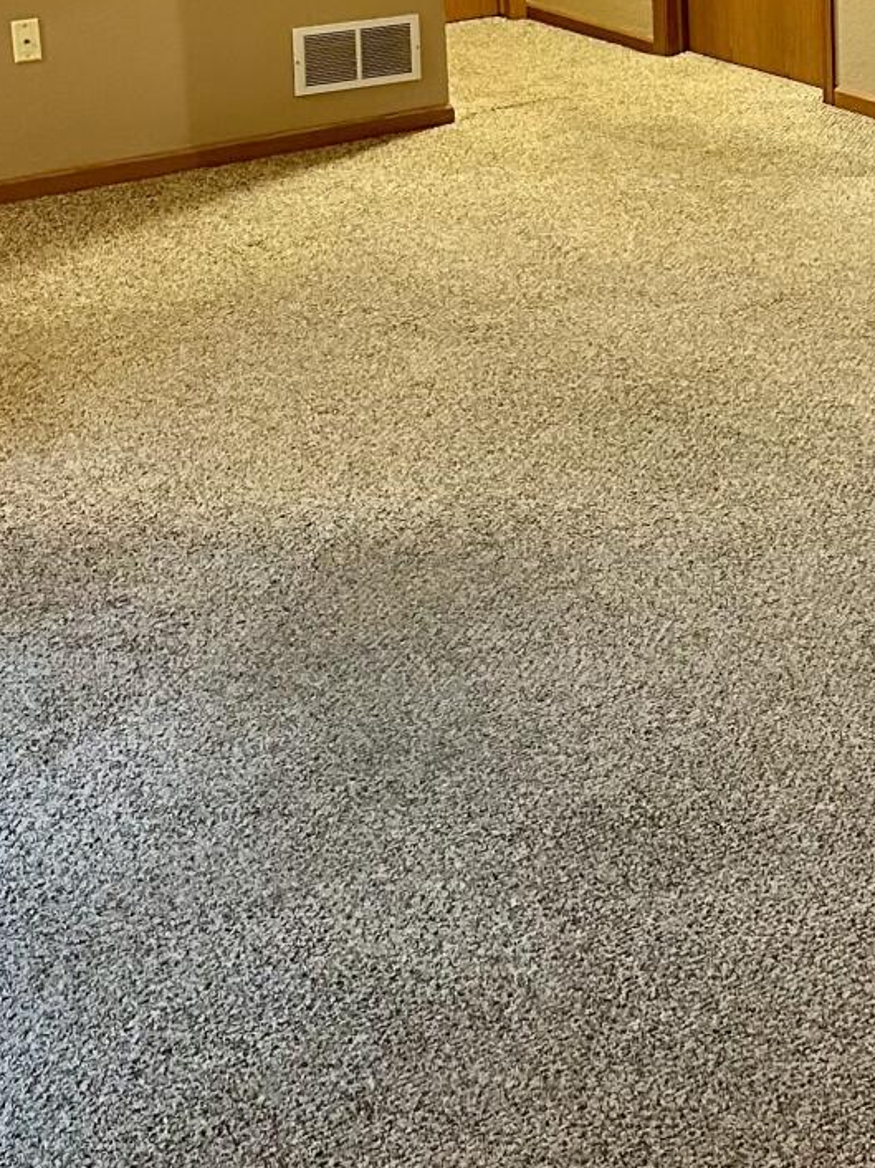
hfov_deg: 21.3
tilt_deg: -12.3
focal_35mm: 68
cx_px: 726
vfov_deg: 27.5
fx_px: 2293
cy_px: 103
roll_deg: +1.6
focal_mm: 6.86
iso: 800
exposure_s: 1/40
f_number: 1.78
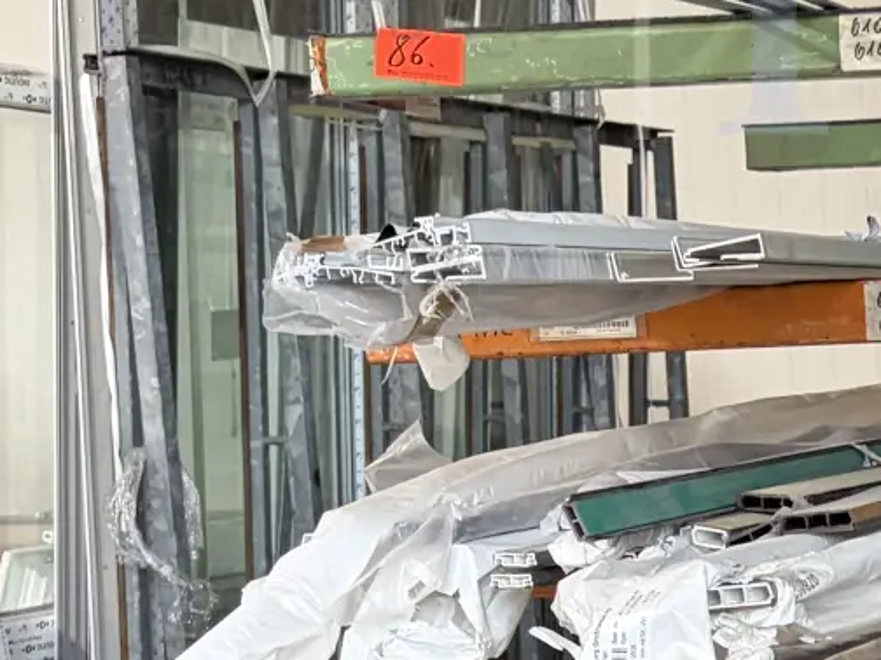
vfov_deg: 14.3
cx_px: 1112
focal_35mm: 99
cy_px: 885
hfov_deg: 18.6
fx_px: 2520
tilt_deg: -9.0
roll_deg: +2.7
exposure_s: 1/60
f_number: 1.6
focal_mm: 5.96
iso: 160
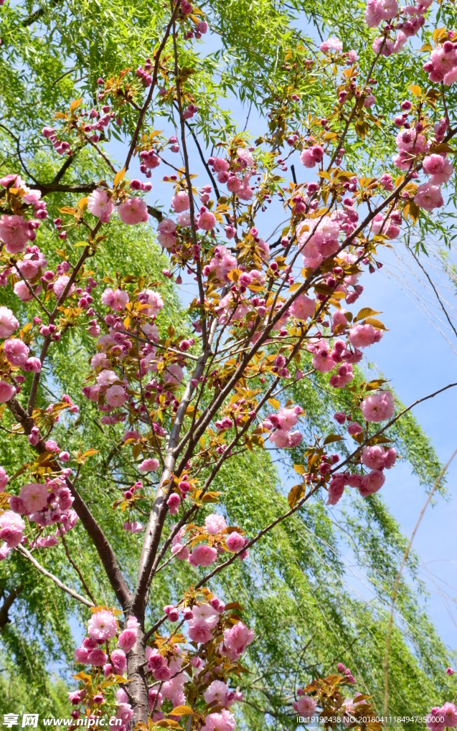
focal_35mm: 89
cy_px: 367
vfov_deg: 23.3
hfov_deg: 14.7
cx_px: 215
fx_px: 1773
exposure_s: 1/250
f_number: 20
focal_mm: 58
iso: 640
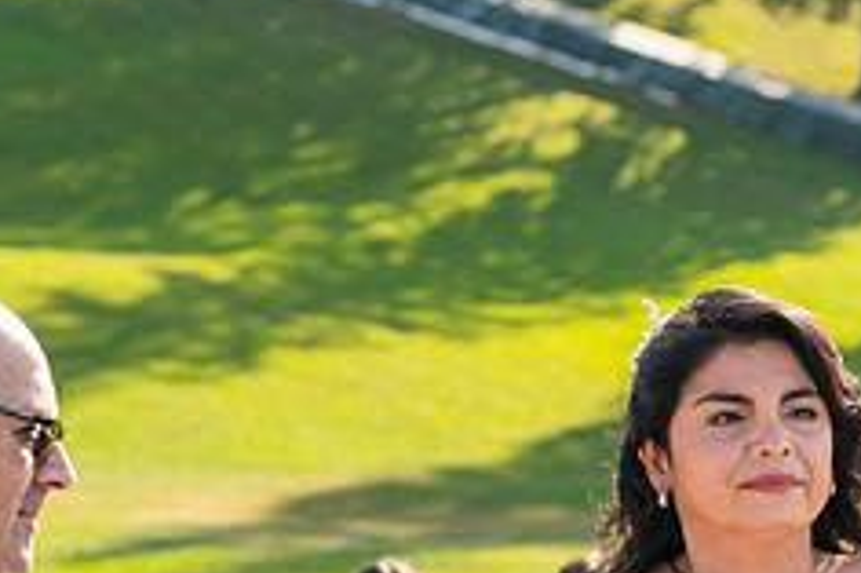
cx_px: 617
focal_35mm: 155
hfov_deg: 13.2
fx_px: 3704
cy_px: 655
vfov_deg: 8.8
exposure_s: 1/640
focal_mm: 63
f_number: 4
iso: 250
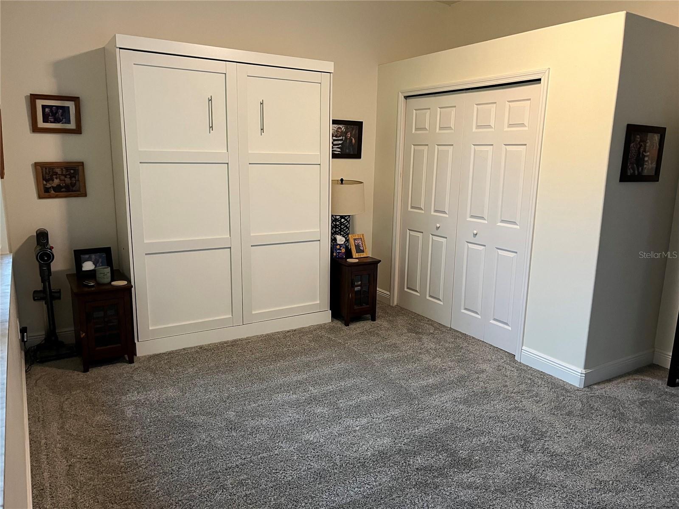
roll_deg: -1.0
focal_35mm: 26
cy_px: 254
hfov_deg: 67.3
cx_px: 340
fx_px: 510
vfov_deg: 53.1
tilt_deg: -11.1
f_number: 1.6
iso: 400
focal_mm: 5.1
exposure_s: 1/40
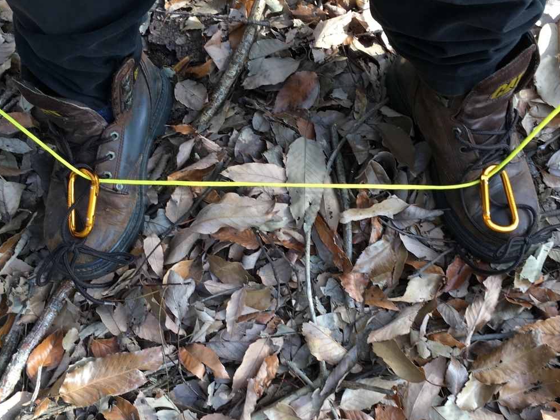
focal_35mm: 30
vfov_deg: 46.8
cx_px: 283
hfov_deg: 60.0
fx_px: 485
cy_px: 207
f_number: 2.2
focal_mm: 4.15
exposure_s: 1/60
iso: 32
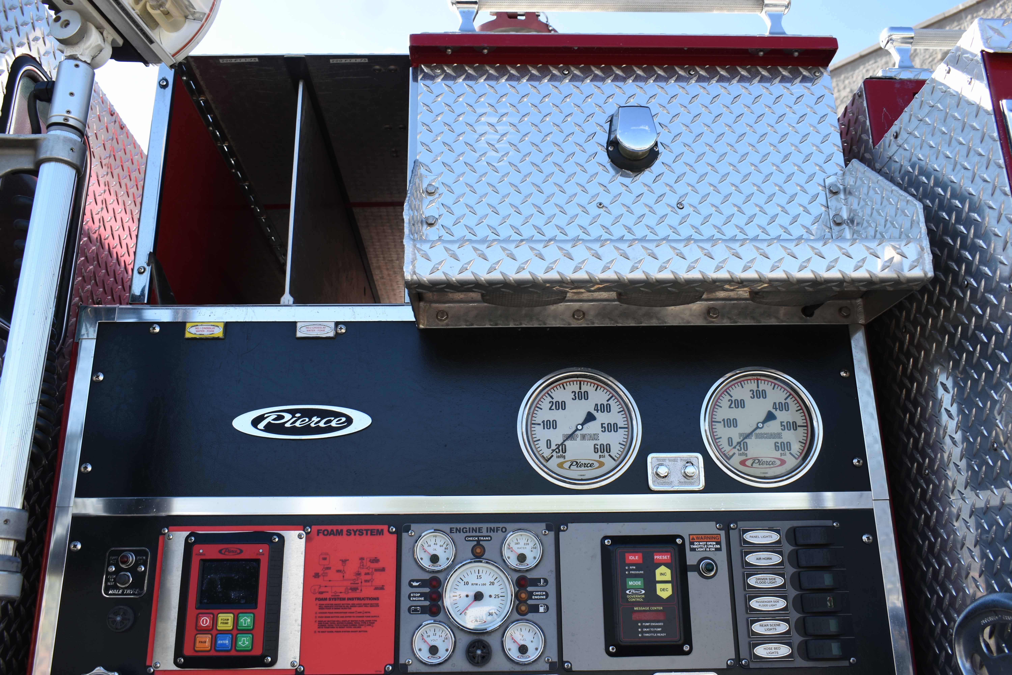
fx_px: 885
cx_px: 506
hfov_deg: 59.5
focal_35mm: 32
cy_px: 338
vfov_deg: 41.7
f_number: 5.6
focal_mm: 21
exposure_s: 1/125
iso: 100
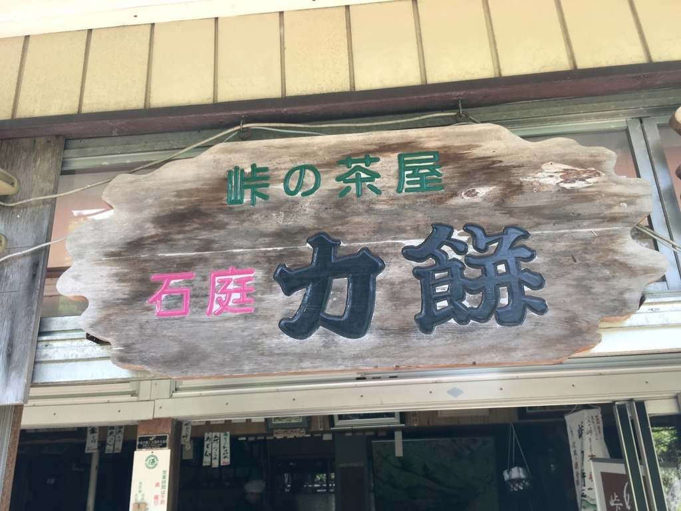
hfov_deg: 61.7
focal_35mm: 29
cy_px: 256
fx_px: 571
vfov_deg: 48.2
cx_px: 340
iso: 32
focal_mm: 4.15
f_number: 2.2
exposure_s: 1/120
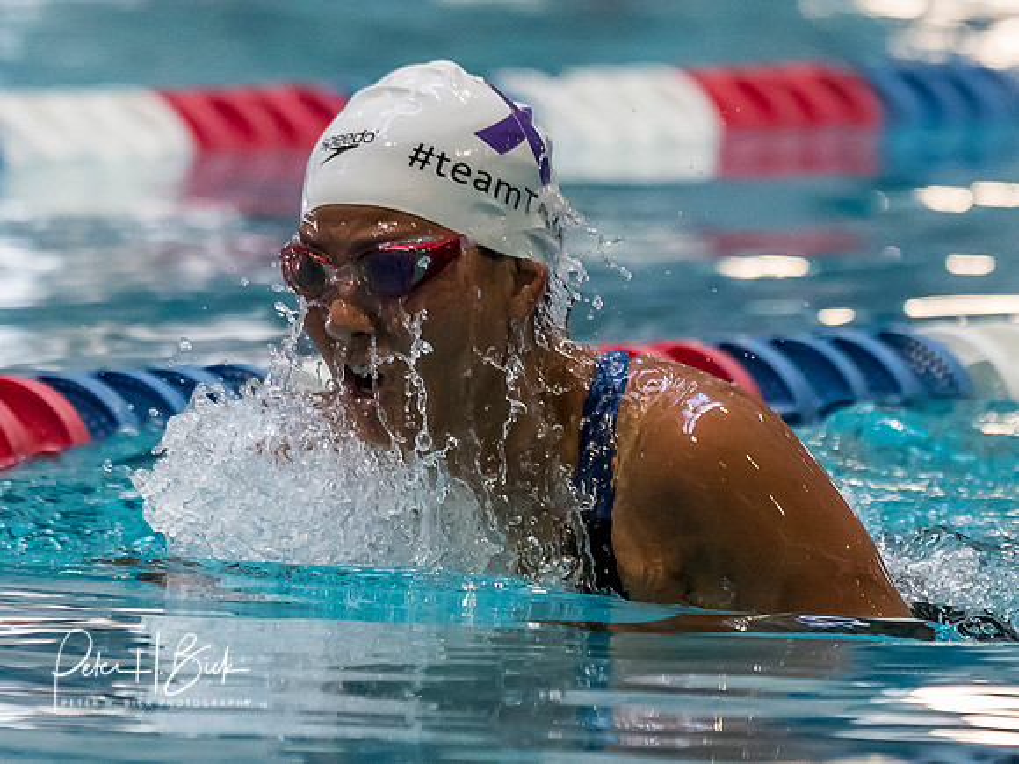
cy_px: 525
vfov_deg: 1.6
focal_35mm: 902
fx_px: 26565
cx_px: 484
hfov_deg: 2.2
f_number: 3.5
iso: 2500
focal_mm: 200
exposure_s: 1/1000
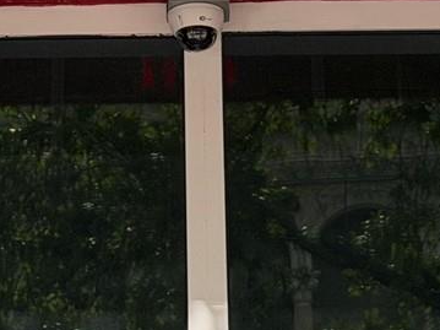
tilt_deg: +23.4
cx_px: 154
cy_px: -202
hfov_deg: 9.2
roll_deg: +0.8
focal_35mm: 214
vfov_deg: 6.8
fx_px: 2719
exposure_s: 1/2415
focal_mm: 6.76
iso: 100
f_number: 1.78
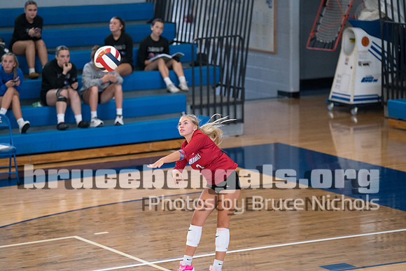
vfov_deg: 8.4
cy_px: 136
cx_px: 203
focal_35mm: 163
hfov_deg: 12.6
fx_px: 1839
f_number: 2.8
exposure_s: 1/1250
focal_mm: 154
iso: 6400
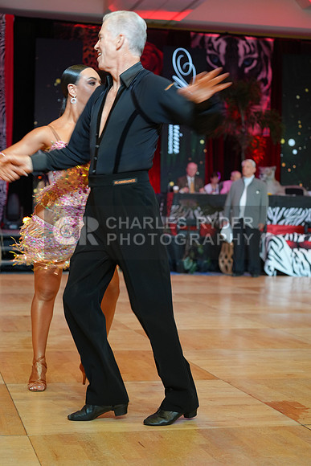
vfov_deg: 28.8
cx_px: 156
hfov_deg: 19.5
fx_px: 906
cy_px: 233
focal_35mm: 70
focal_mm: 70
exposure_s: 1/160
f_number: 4
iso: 1250
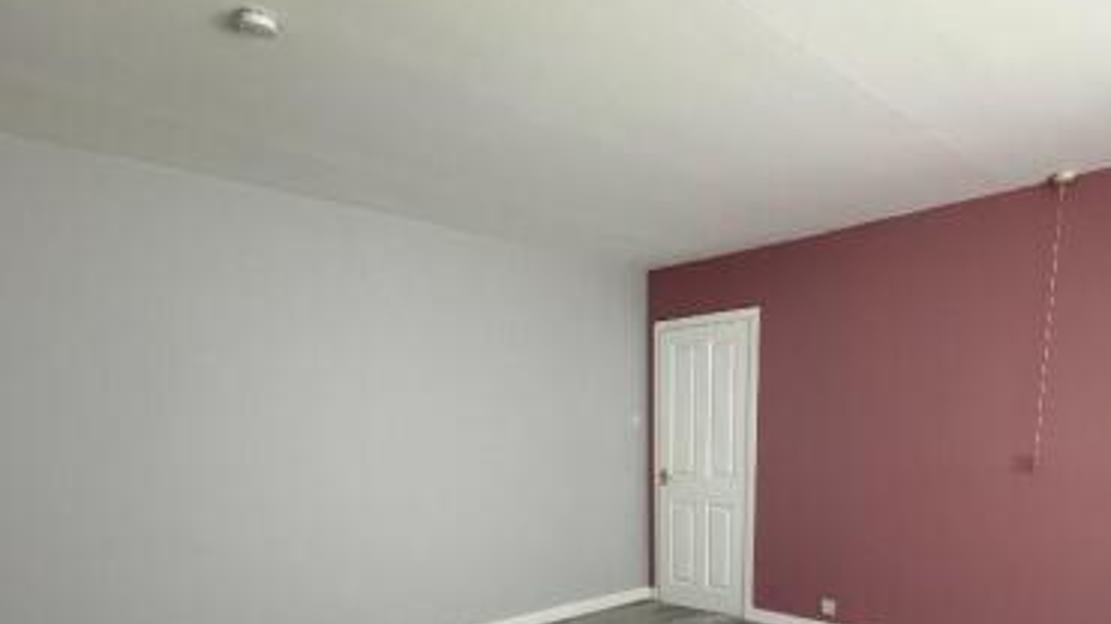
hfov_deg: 75.9
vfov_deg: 43.3
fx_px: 707
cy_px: 568
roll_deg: +0.8
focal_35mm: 24
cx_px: 635
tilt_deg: -10.4
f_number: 2.2
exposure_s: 1/99
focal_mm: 2.22
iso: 100
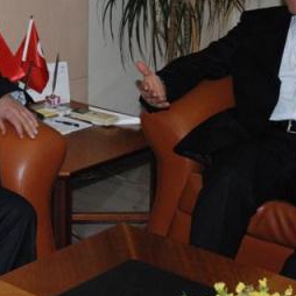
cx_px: 89
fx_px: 996
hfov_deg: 16.8
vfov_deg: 16.8
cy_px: 64
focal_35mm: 103
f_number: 8
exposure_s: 1/60
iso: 1600
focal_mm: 32
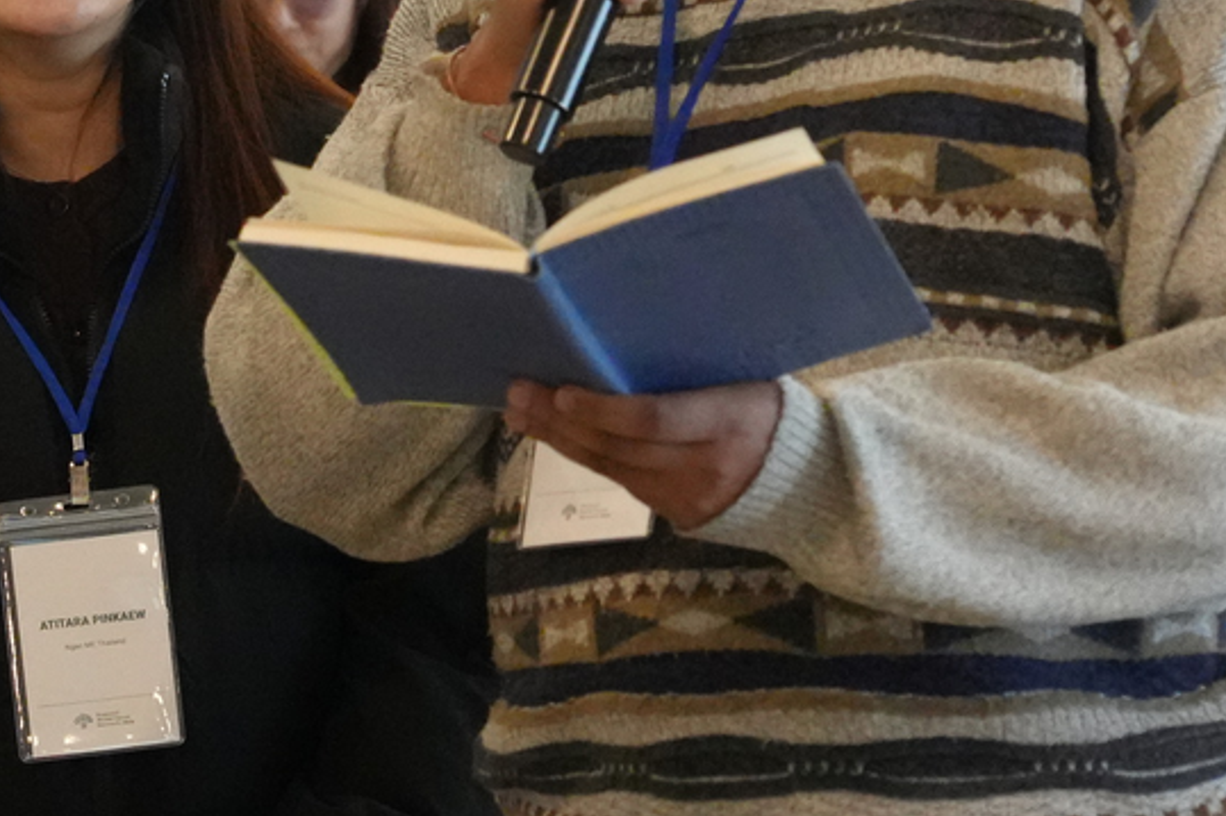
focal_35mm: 220
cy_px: 77
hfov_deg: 9.3
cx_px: 321
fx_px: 7501
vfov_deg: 6.2
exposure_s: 1/160
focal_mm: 55
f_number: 4
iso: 6400
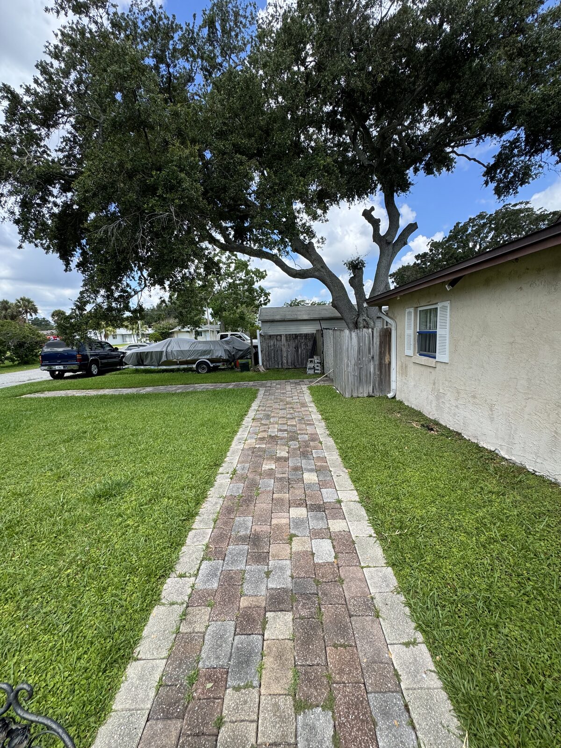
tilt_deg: -6.2
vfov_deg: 102.1
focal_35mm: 14
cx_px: 280
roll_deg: +2.9
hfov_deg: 85.7
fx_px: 303
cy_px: 374
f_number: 2.2
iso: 40
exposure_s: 1/779
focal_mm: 2.22
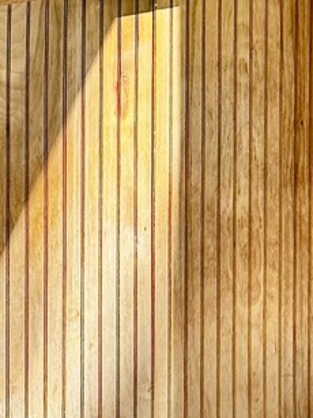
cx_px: -154
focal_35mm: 180
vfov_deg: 10.7
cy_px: -139
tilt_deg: -5.4
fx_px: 2172
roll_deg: +0.4
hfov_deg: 8.1
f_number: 1.78
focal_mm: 6.76
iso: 64
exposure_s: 1/182
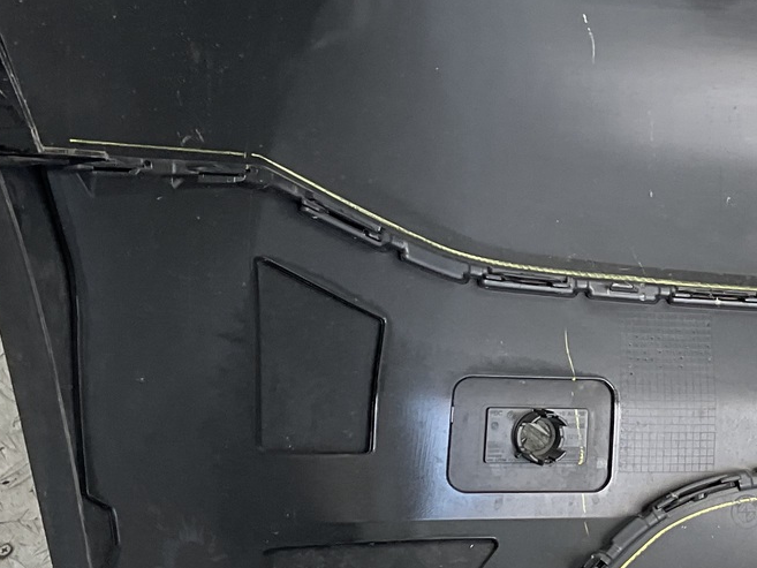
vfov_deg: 16.6
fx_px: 1947
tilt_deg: -45.6
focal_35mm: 89
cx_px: 775
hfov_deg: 21.2
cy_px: 175
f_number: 1.8
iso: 16
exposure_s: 1/196
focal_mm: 3
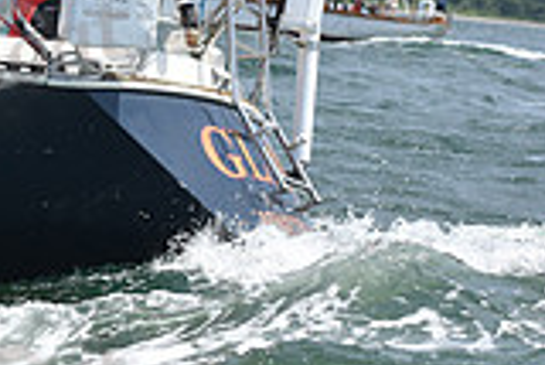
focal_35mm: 253
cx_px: -436
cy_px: -60
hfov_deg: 7.9
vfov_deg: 5.4
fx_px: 3834
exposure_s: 1/1250
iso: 250
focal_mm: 70
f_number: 5.6
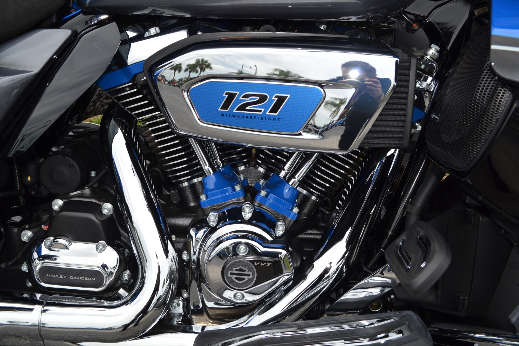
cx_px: 260
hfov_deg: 57.2
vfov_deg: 40.0
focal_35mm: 33
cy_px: 173
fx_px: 476
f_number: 7.1
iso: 100
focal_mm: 22
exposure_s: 1/200
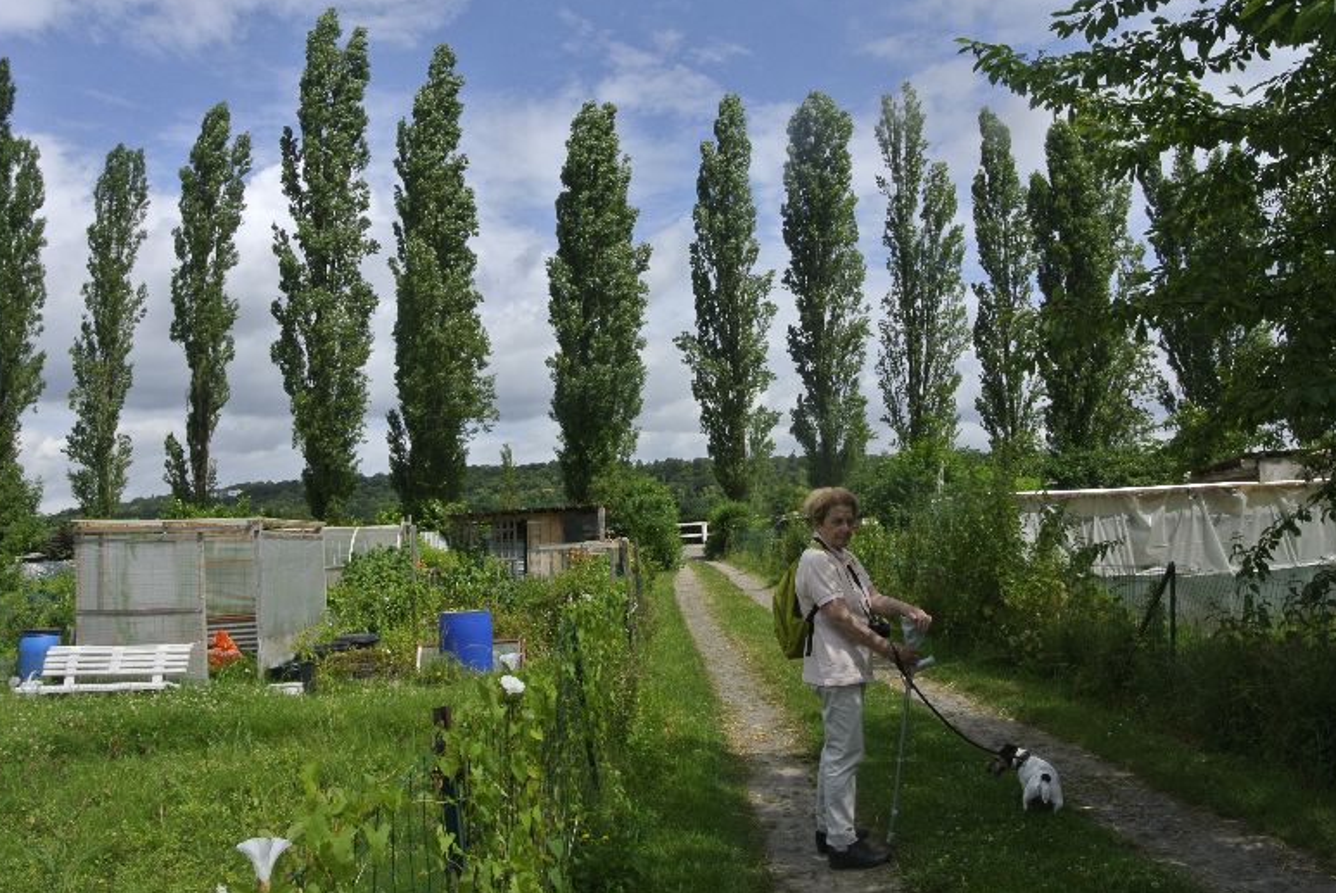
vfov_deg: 43.7
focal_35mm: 30
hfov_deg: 61.9
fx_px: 1114
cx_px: 665
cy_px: 450
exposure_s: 1/160
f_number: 11
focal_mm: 11
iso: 100
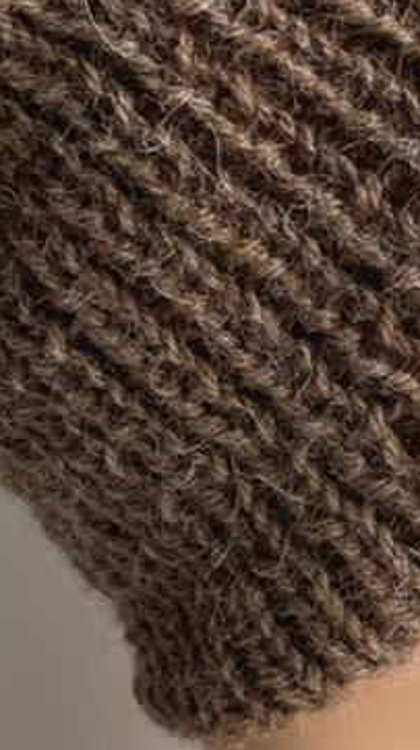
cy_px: 456
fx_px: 1865
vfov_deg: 22.7
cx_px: 414
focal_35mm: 94
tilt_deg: -7.4
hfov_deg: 12.7
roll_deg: +0.0
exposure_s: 1/121
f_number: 1.6
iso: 80
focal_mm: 4.2
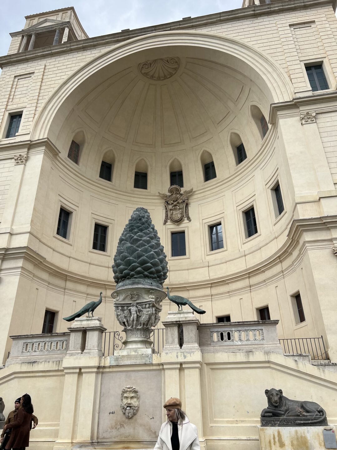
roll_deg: +1.1
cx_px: 168
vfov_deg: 67.3
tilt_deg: +26.9
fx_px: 337
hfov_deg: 53.1
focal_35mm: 26
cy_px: 225
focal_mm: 5.7
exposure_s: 1/2083
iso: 50
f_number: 1.5
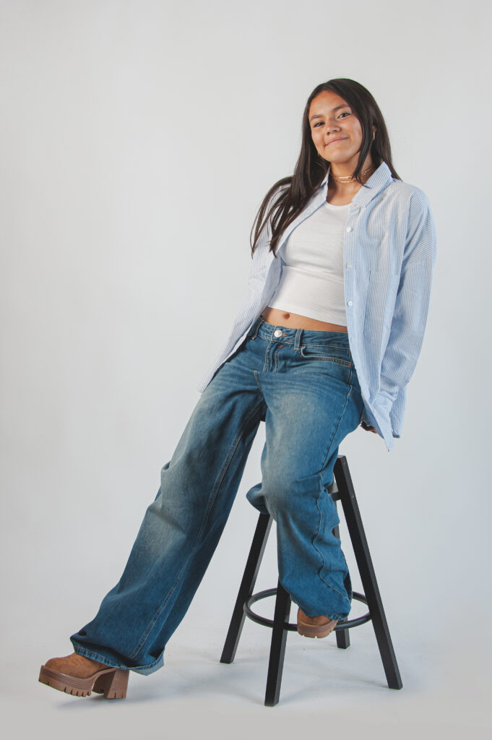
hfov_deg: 19.4
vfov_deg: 28.9
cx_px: 246
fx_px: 1437
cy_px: 370
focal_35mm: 70
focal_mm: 70
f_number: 3.5
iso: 500
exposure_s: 1/400
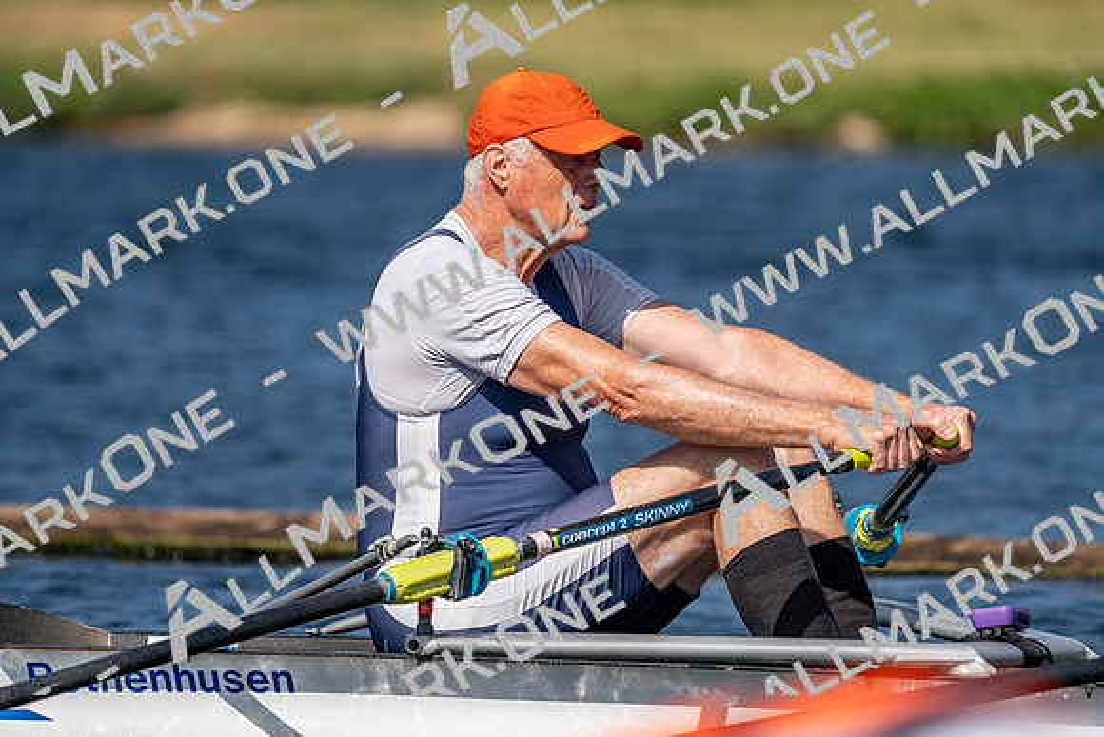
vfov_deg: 3.0
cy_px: 368
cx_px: 552
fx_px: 14079
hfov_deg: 4.5
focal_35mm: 459
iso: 200
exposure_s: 1/2000
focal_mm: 459
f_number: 6.3
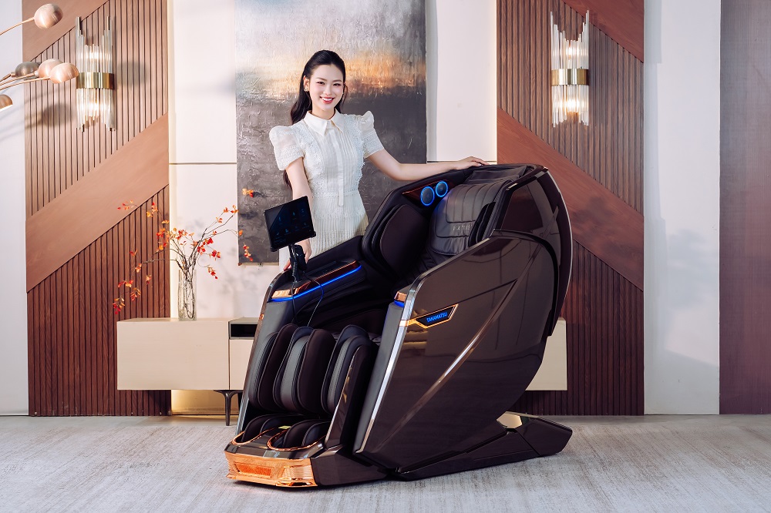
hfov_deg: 28.9
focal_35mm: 70
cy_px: 256
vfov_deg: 19.4
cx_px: 386
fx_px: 1499
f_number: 5
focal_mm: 70
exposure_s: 1/160
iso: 1600
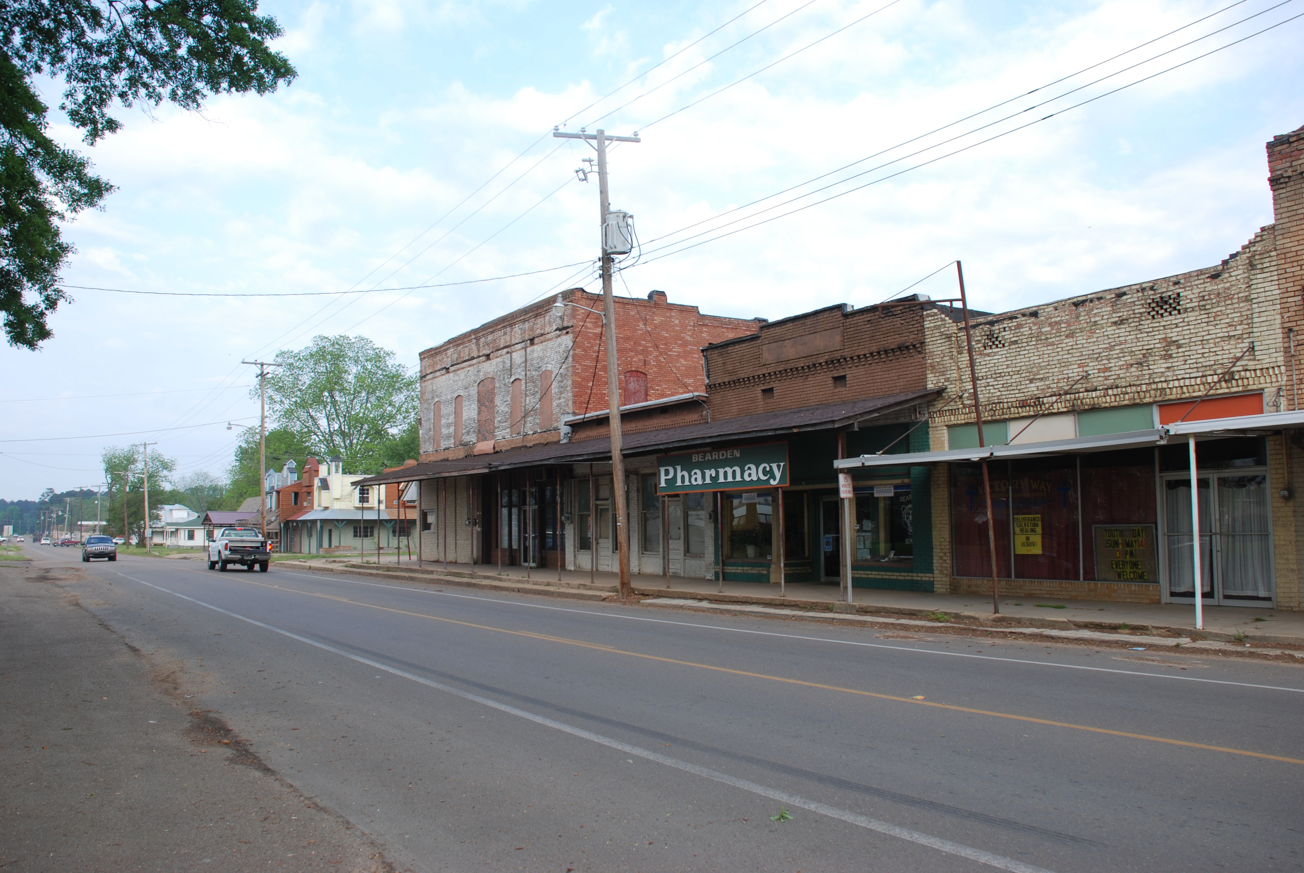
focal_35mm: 30
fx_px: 1088
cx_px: 652
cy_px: 436
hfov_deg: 61.9
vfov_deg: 43.7
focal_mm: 20
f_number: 5.6
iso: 100
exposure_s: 1/125
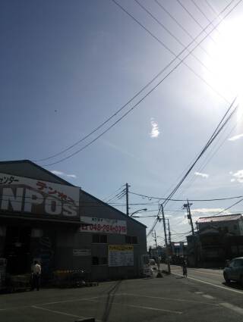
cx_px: 122
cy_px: 161
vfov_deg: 63.4
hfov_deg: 49.9
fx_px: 261
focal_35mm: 28
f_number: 2.5
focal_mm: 4.21
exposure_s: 1/2348
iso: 32
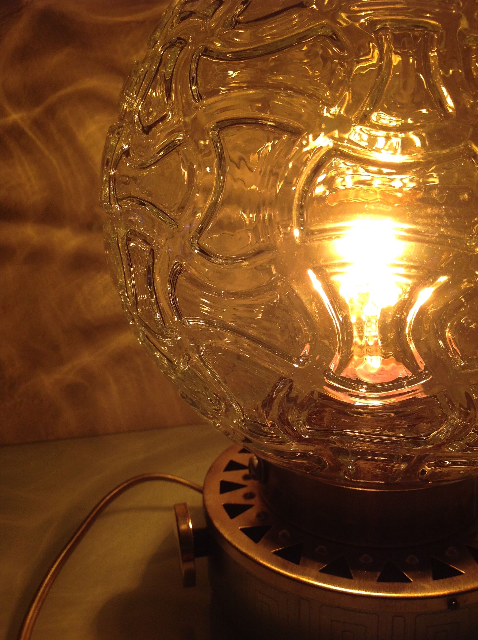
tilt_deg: -14.6
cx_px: 239
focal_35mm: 35
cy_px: 320
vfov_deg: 52.7
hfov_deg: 40.6
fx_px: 646
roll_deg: +2.5
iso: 80
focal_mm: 4.28
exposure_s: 1/100
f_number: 2.4
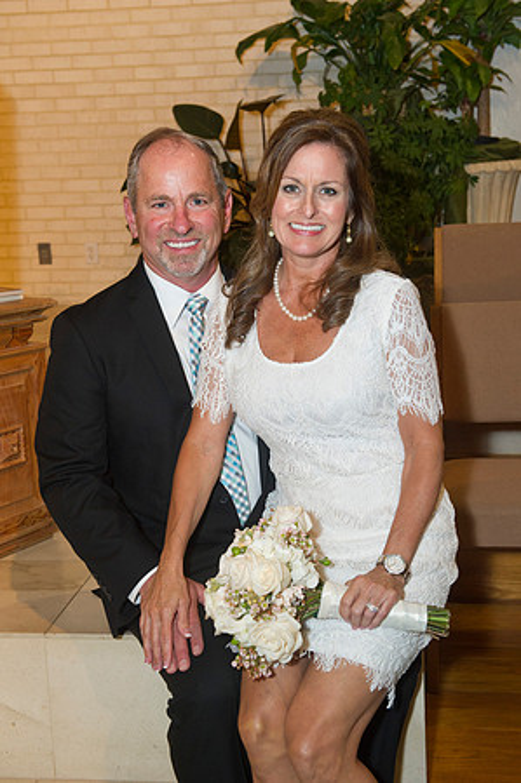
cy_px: 392
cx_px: 260
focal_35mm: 50
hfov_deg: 26.9
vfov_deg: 39.6
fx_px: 1088
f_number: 6.3
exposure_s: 1/125
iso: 1250
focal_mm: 50
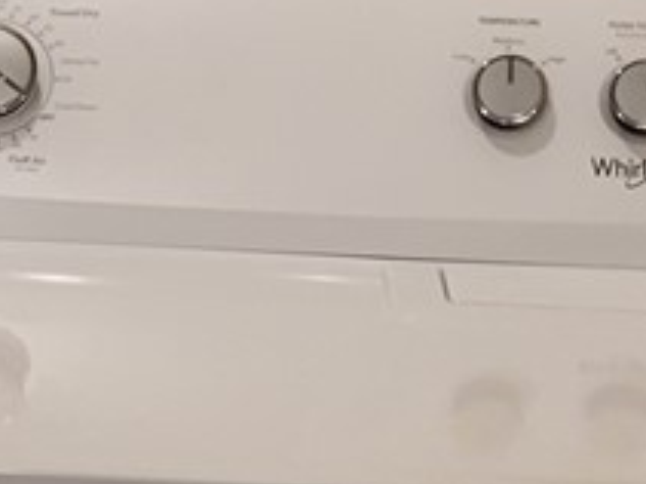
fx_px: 3674
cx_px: -361
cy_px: 285
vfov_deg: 7.5
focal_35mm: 197
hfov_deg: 9.7
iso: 200
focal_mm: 5.4
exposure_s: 1/60
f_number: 1.8
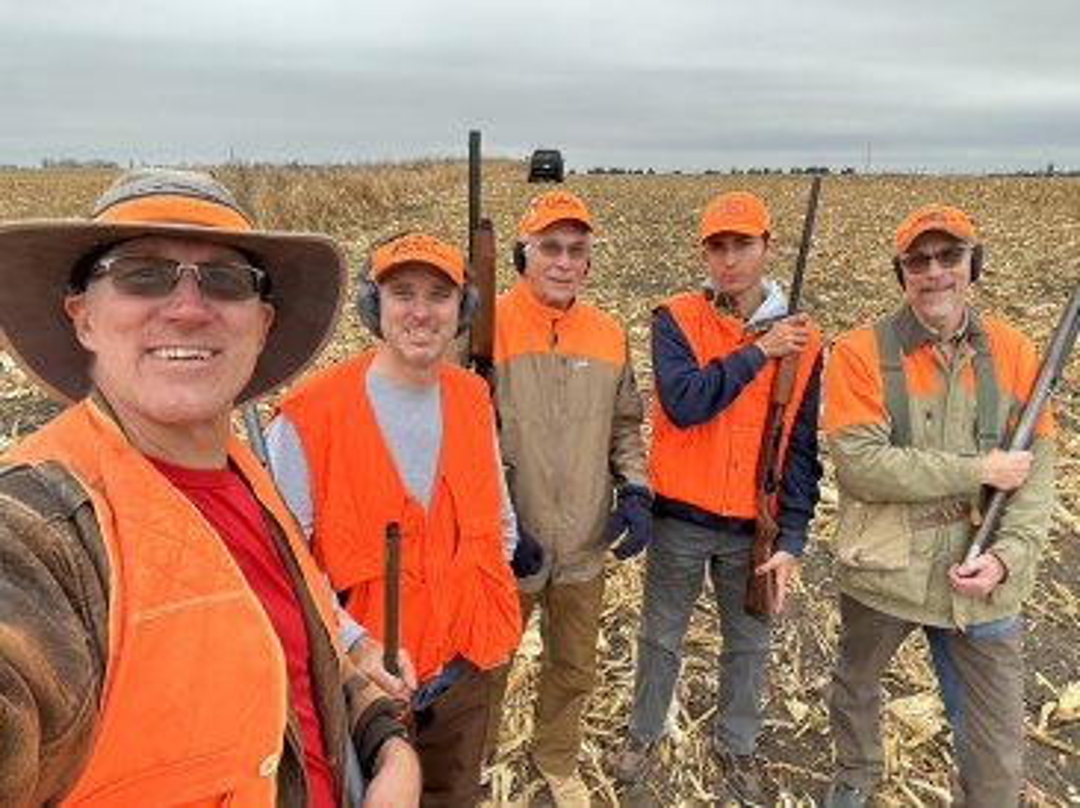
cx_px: 540
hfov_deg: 74.0
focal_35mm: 23
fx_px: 717
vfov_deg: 58.8
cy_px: 404
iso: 32
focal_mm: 2.69
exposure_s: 1/121
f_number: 1.9
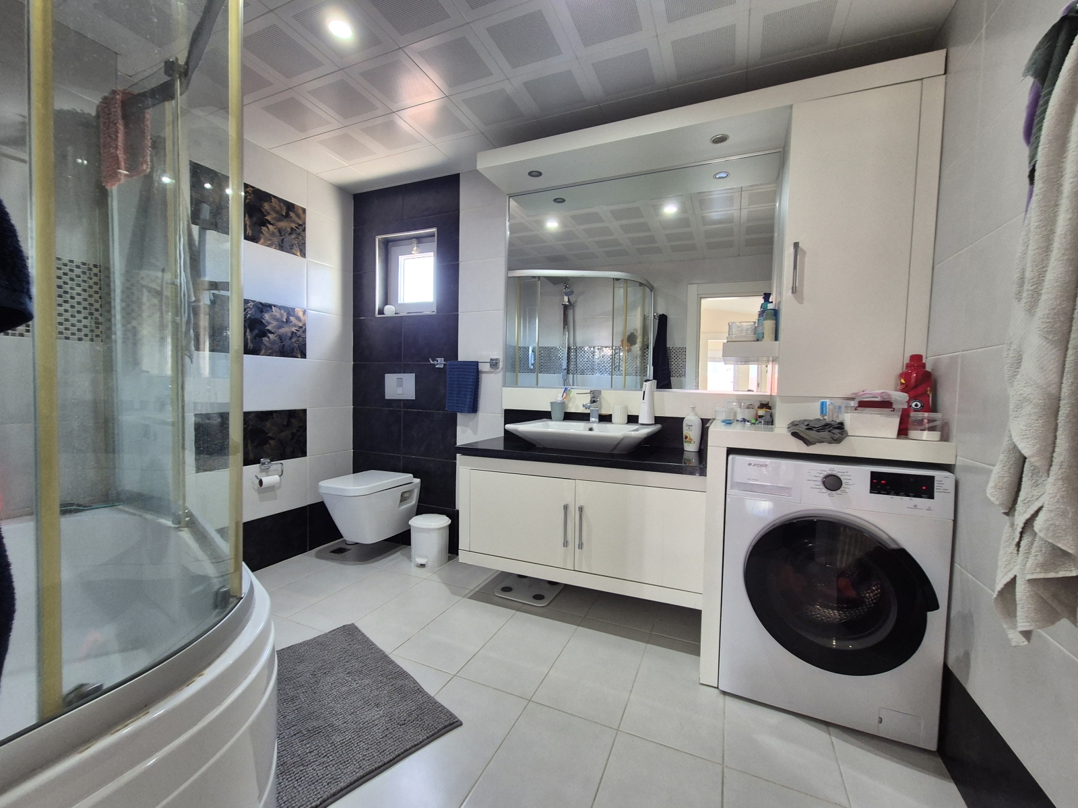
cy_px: 404
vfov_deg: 89.9
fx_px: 405
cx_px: 539
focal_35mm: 13
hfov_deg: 106.2
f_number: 2.2
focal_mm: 2.2
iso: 160
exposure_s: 1/50
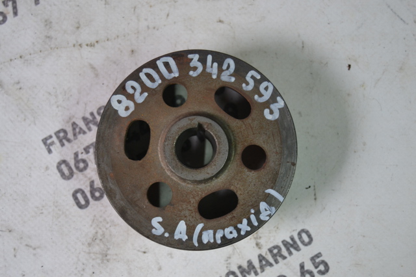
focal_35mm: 57
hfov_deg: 35.1
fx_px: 658
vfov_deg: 23.8
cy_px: 138
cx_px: 208
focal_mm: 38
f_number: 4.8
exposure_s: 1/60
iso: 720
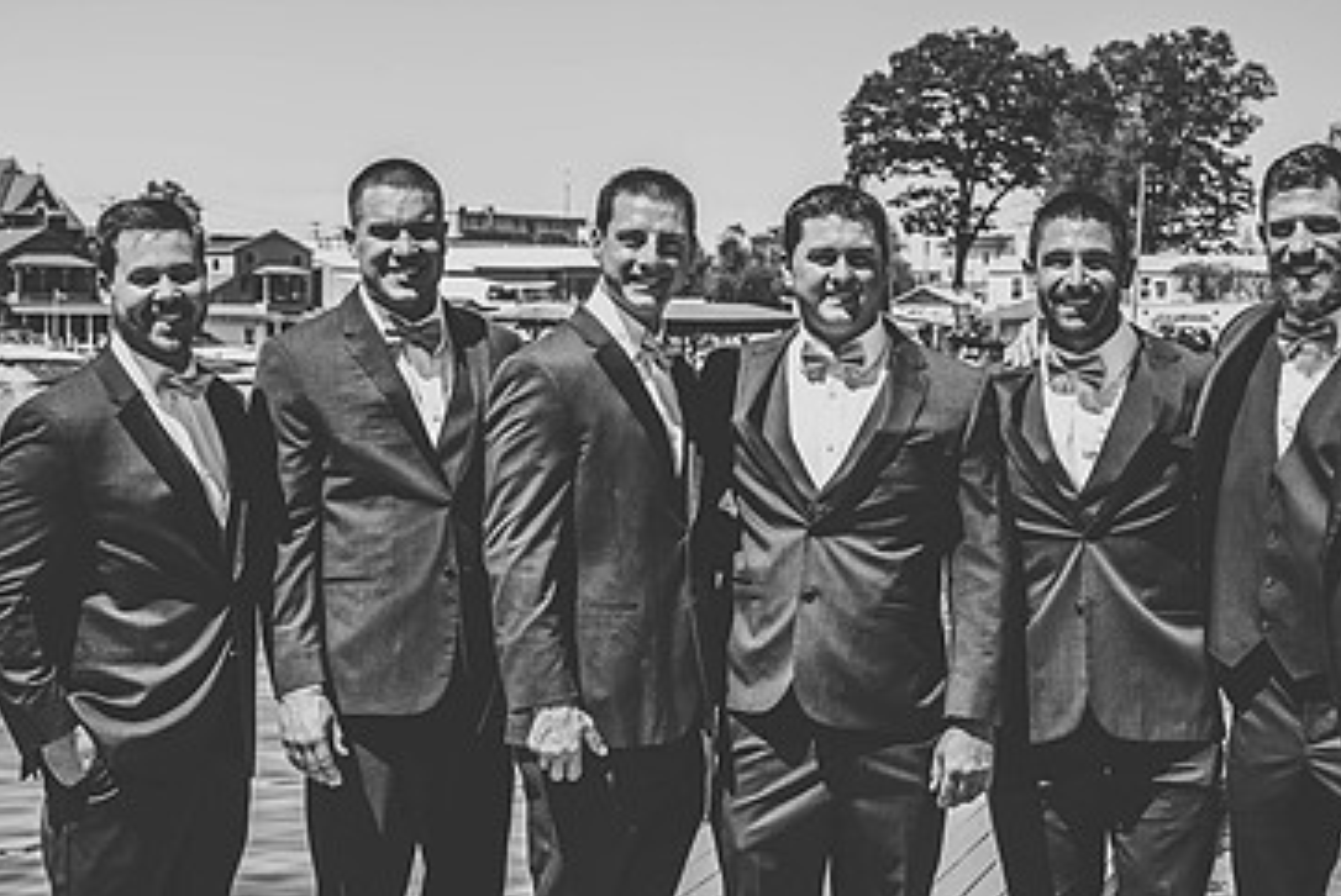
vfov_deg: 17.1
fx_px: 2982
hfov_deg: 25.3
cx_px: 619
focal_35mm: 80
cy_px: 550
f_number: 7.1
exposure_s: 1/500
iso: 125
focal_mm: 50
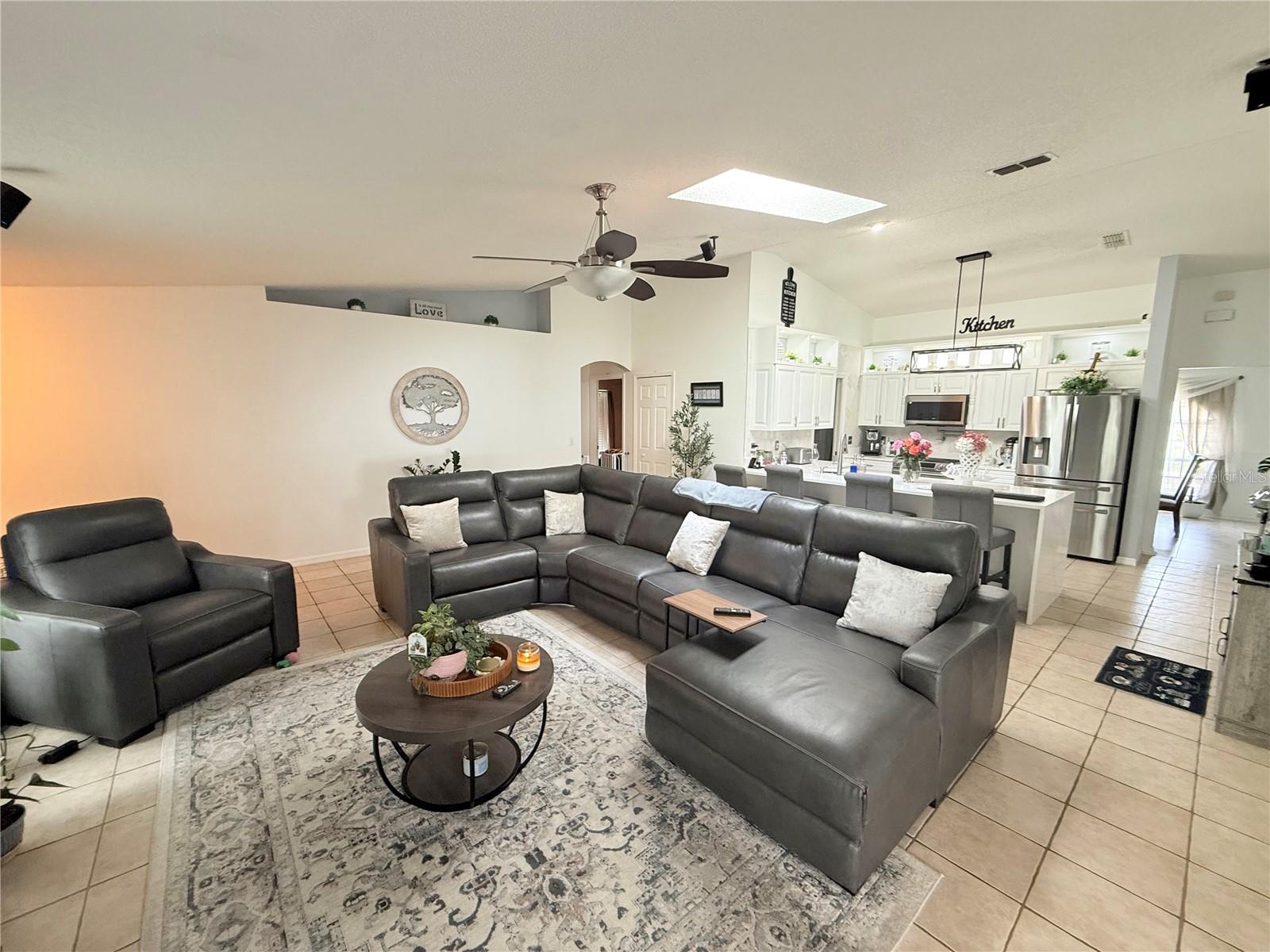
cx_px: 635
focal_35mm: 14
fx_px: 514
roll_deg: -0.7
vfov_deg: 85.7
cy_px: 476
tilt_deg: -7.6
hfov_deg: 102.1
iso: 200
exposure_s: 1/60
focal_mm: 2.22
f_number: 2.2
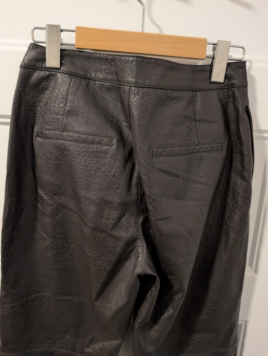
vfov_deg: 67.2
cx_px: 137
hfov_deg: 53.2
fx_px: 268
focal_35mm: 26
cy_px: 174
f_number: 1.68
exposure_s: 1/40
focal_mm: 6.9
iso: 570
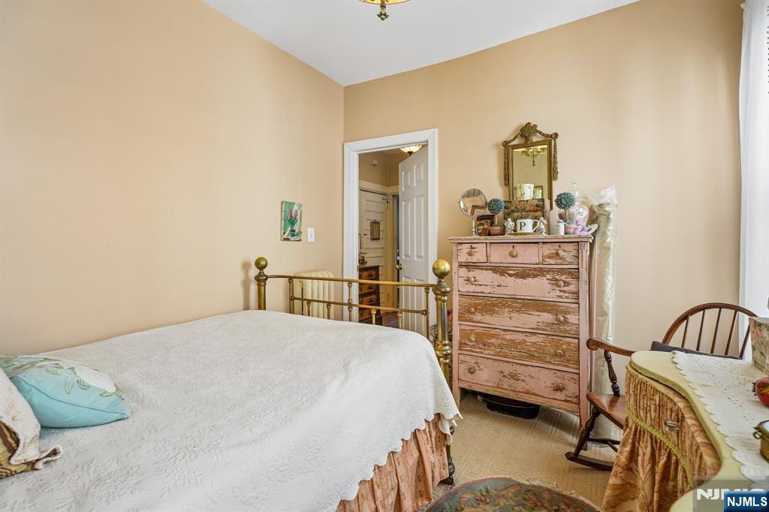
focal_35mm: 16
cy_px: 256
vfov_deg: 73.7
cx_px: 384
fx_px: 342
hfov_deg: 96.8
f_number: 8
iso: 200
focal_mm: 16
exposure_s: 1/8
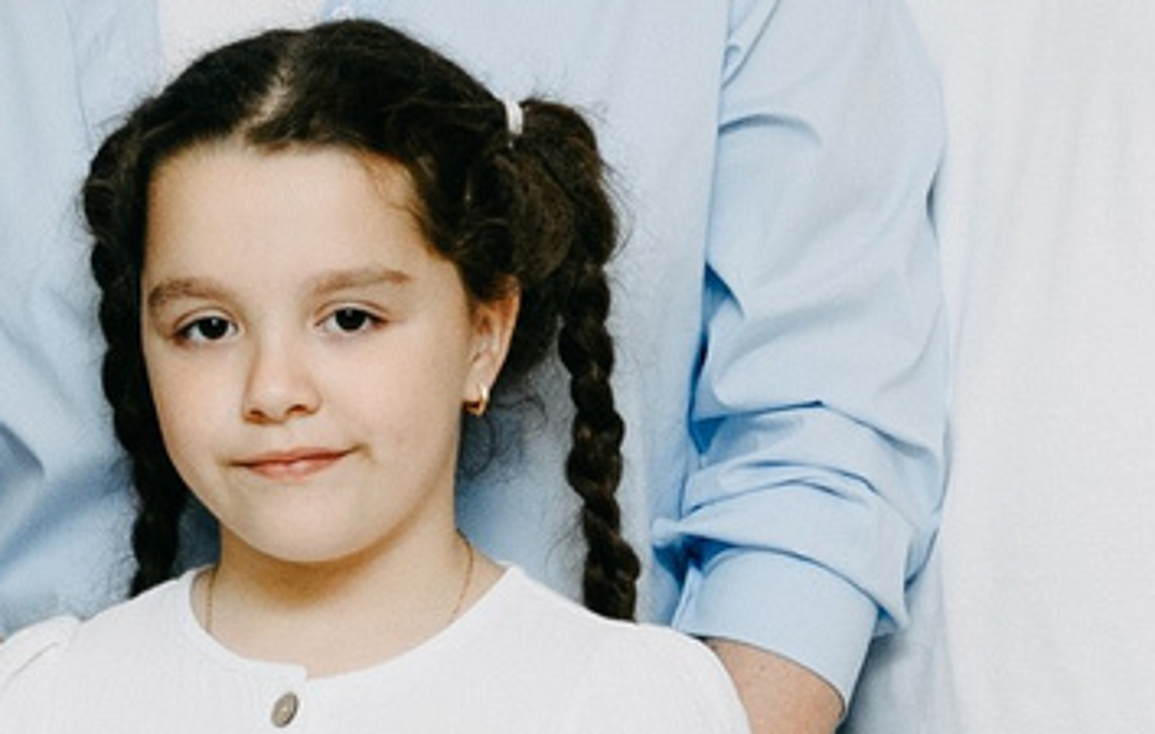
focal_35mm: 271
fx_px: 8571
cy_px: 390
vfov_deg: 4.9
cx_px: 620
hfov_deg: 7.7
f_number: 3.5
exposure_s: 1/160
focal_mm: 35
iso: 160
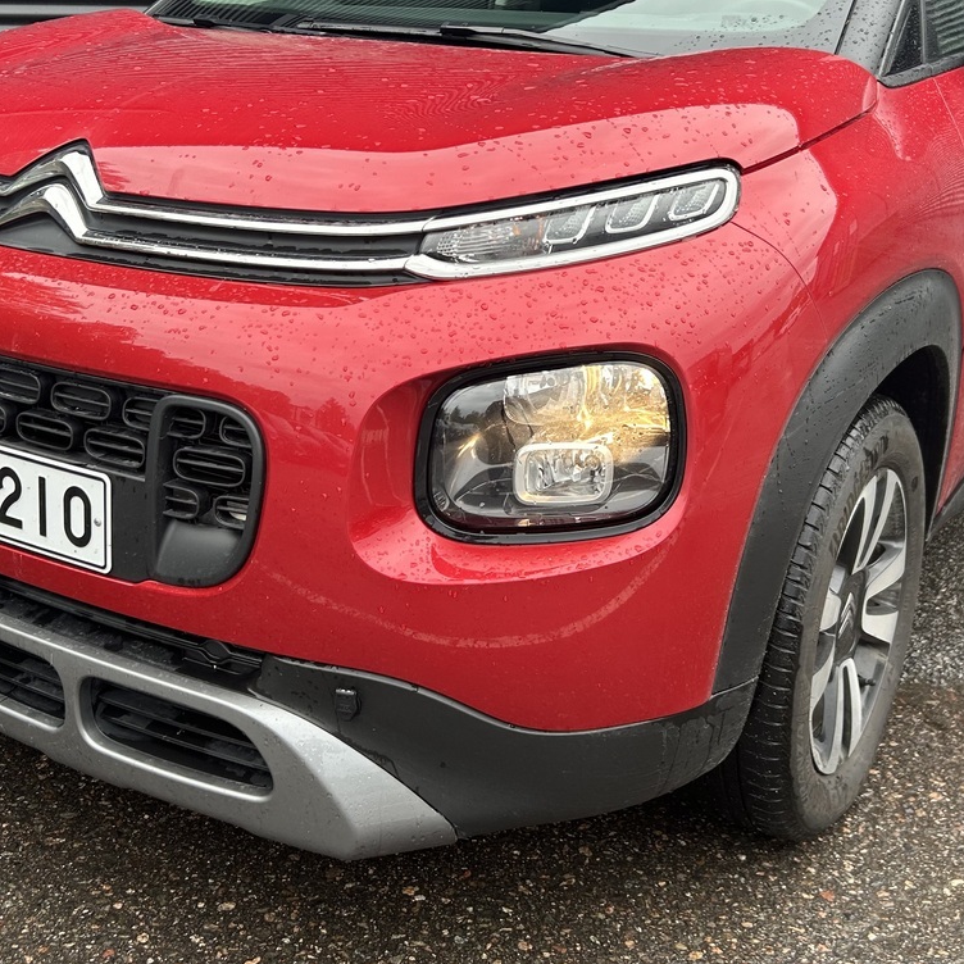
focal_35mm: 44
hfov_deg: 38.3
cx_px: 505
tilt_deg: -12.8
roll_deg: -0.4
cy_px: 301
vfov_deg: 37.8
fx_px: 1386
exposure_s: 1/316
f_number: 1.5
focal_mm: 5.7
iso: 50
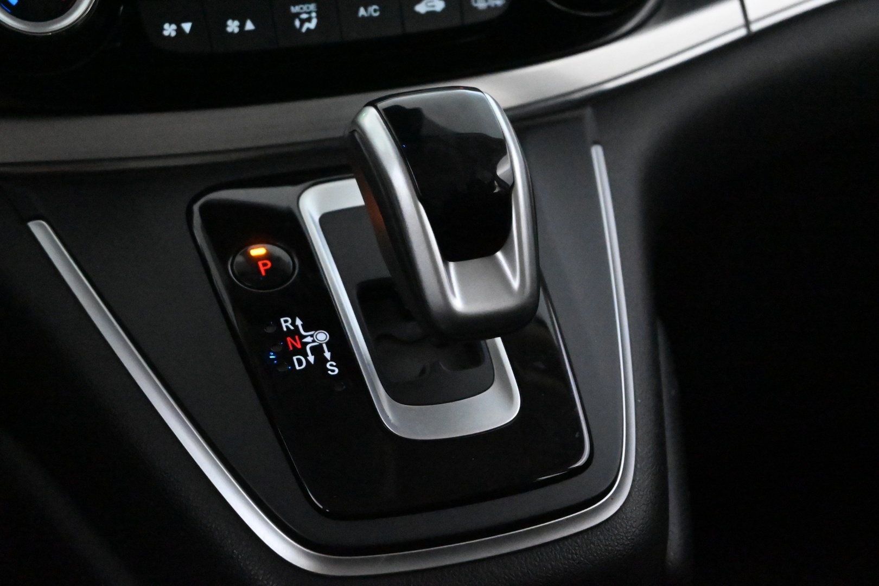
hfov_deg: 27.0
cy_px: 293
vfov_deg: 18.2
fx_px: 1831
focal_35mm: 75
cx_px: 440
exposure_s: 1/80
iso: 22800
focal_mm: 50
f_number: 6.3
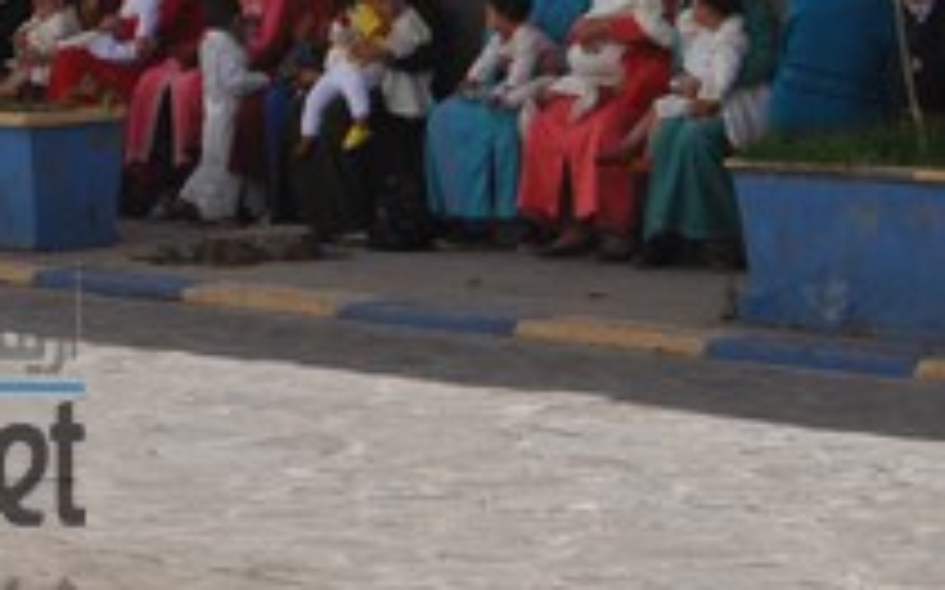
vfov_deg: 5.1
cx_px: -202
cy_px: -313
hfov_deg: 8.1
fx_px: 6578
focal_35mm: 256
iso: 200
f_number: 11
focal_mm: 55
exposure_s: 1/500
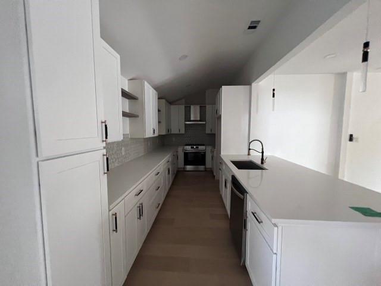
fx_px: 143
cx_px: 190
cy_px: 143
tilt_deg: -2.8
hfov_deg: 106.2
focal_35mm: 13
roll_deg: +0.4
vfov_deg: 89.9
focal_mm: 1.57
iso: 1000
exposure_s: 1/55
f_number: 1.8
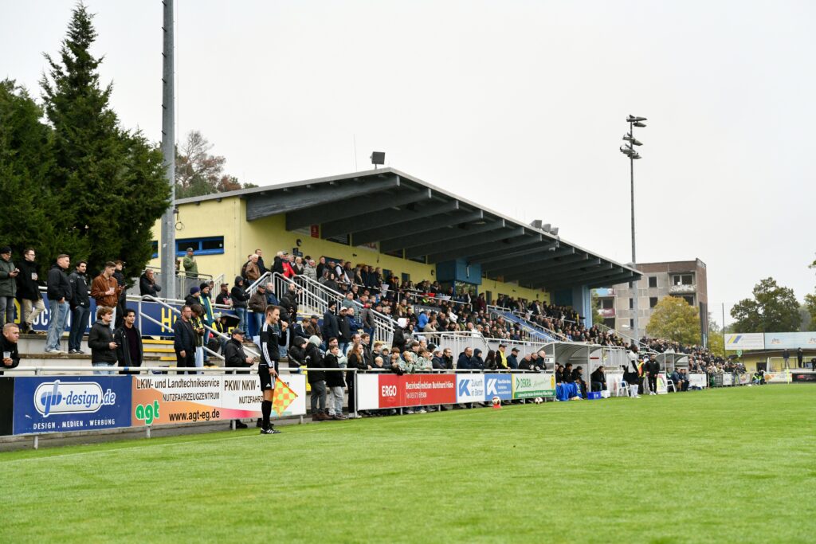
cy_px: 272
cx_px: 408
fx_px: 1133
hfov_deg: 39.6
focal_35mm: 50
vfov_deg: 27.0
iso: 2000
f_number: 2.8
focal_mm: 50
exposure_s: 1/1600
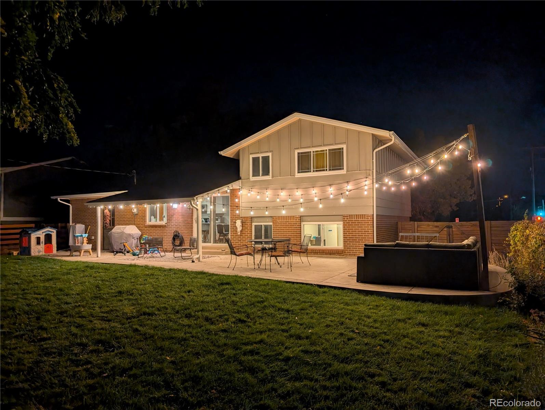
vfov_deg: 56.9
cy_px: 205
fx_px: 378
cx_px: 272
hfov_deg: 71.5
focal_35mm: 24
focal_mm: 6.9
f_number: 1.68
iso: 28
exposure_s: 1/15
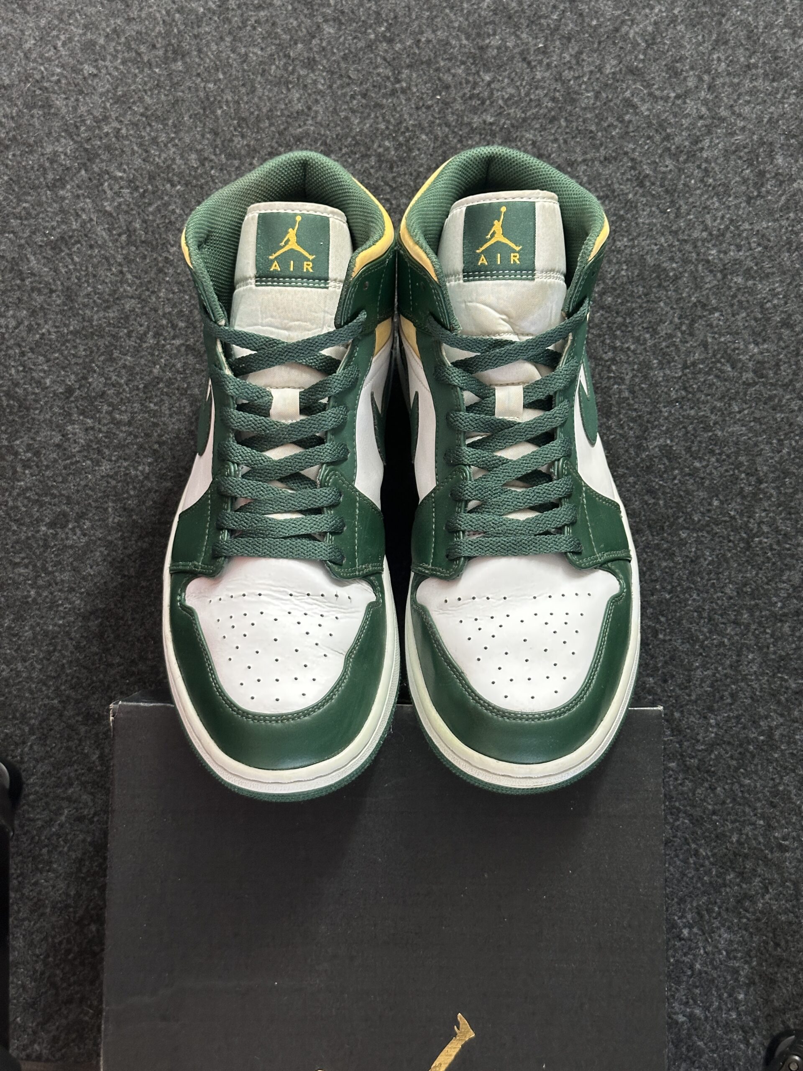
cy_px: 536
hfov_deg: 30.3
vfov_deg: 39.7
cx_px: 402
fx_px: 1485
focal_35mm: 48
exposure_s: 1/33
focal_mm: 6.86
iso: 320
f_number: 1.78
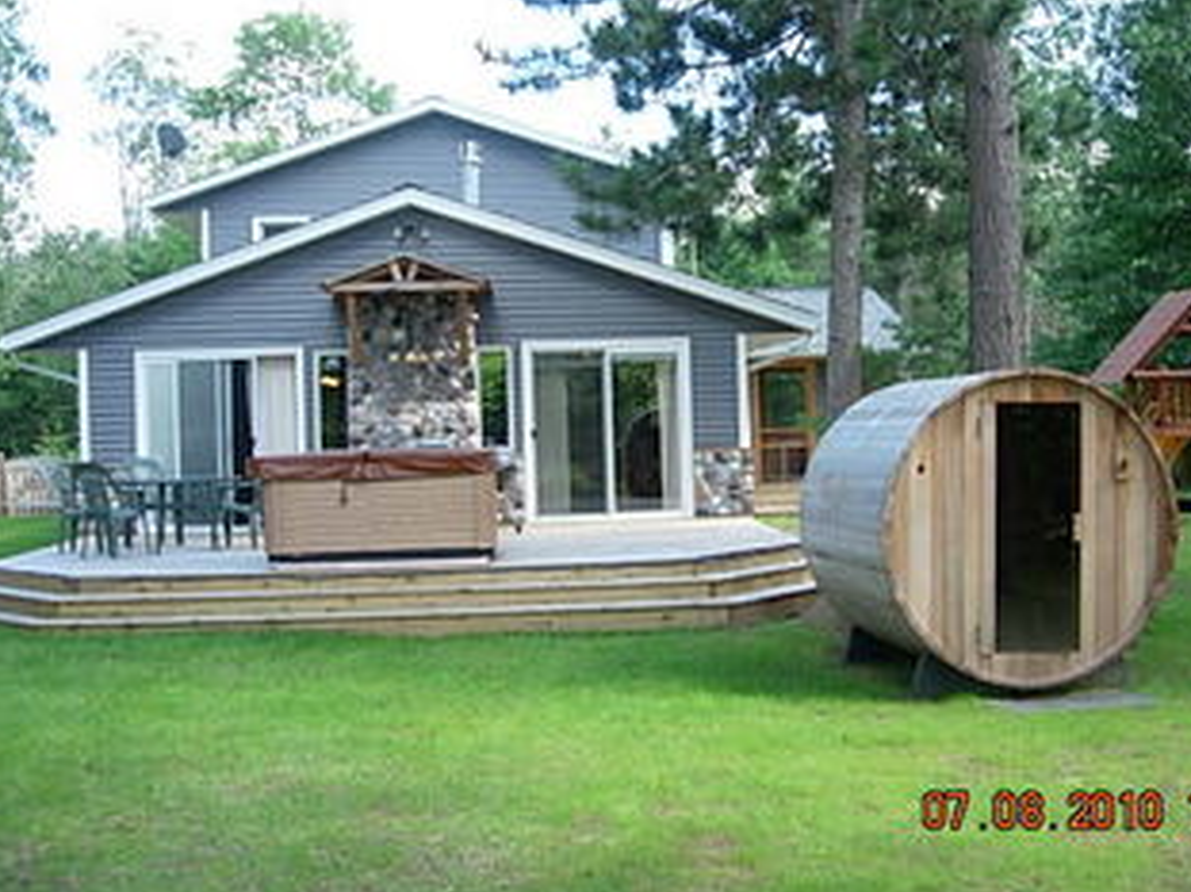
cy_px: 394
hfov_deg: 42.0
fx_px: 1548
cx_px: 663
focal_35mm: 45
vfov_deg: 32.1
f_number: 2.8
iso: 64
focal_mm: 7.8
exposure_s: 1/140
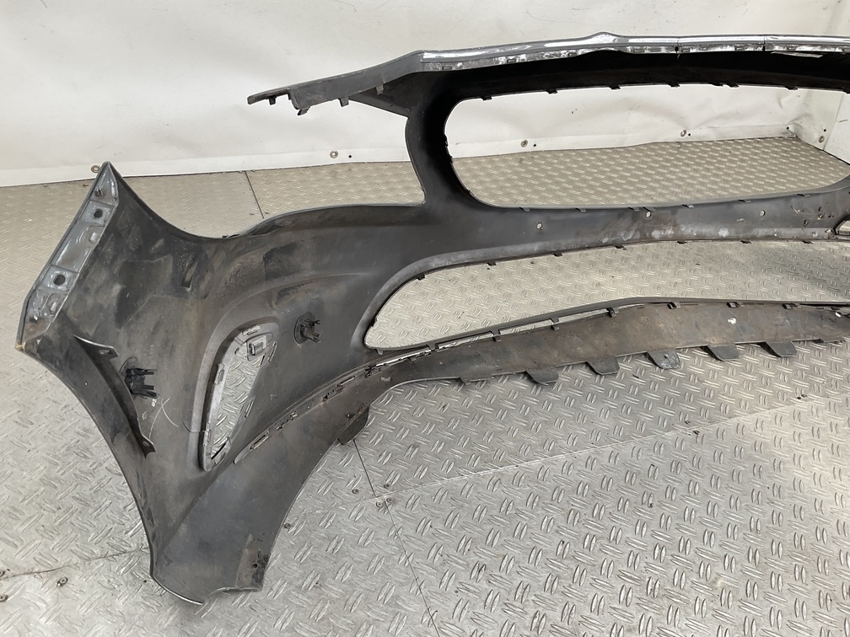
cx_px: 425
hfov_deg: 61.7
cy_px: 318
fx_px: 712
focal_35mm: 29
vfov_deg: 48.2
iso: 20
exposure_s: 1/120
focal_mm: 3
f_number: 1.8
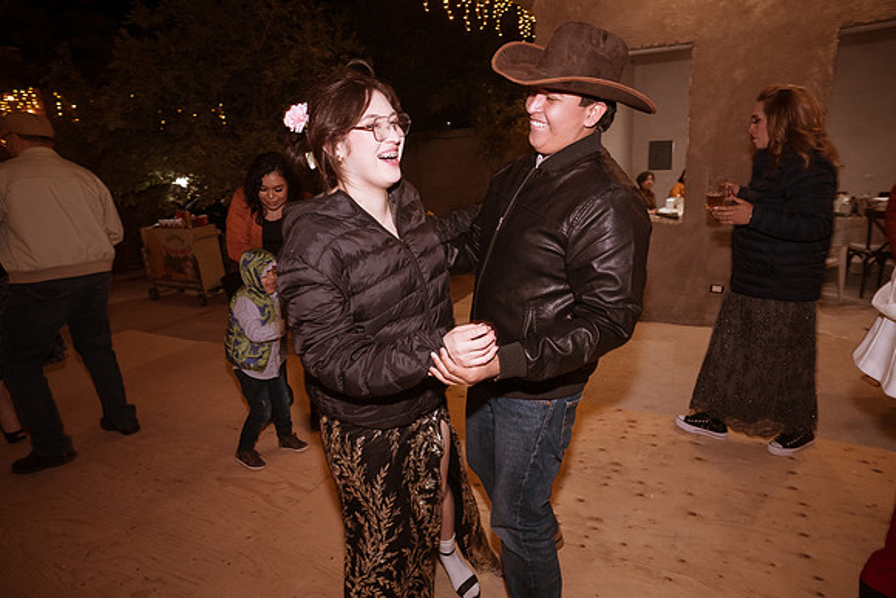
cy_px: 299
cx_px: 448
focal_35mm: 20
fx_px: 498
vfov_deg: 62.0
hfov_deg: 84.0
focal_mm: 20
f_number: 6.3
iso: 3200
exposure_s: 1/60
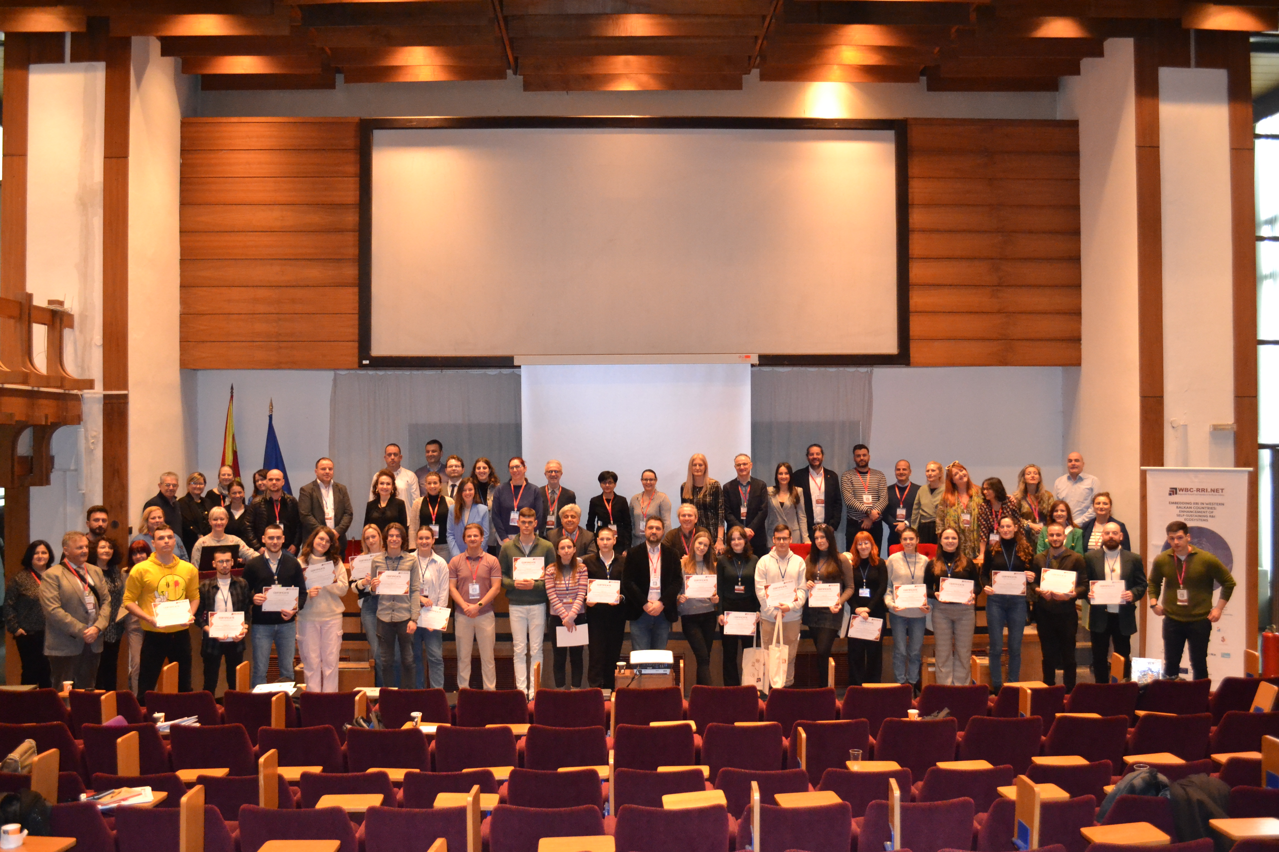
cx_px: 640
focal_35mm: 30
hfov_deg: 61.9
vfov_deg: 43.6
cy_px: 426
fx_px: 1066
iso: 3200
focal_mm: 20
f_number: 3.8
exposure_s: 1/60
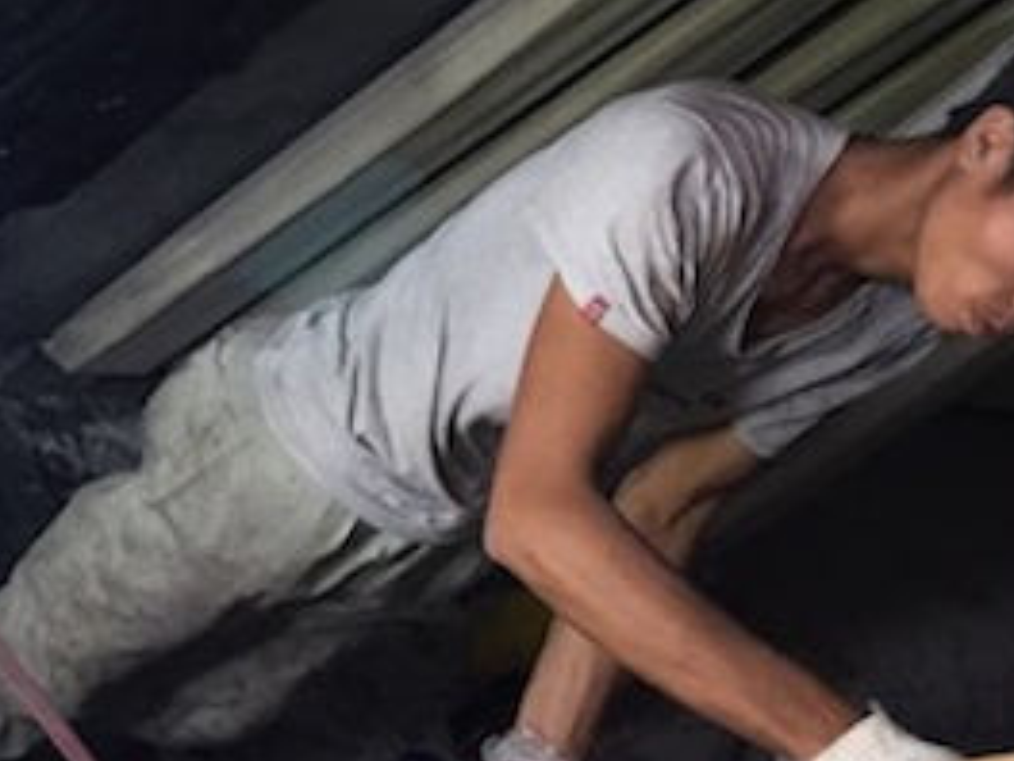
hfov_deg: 24.0
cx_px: -50
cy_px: 267
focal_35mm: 77
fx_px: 2256
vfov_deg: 19.1
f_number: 2.2
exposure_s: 1/30
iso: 100
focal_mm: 4.15
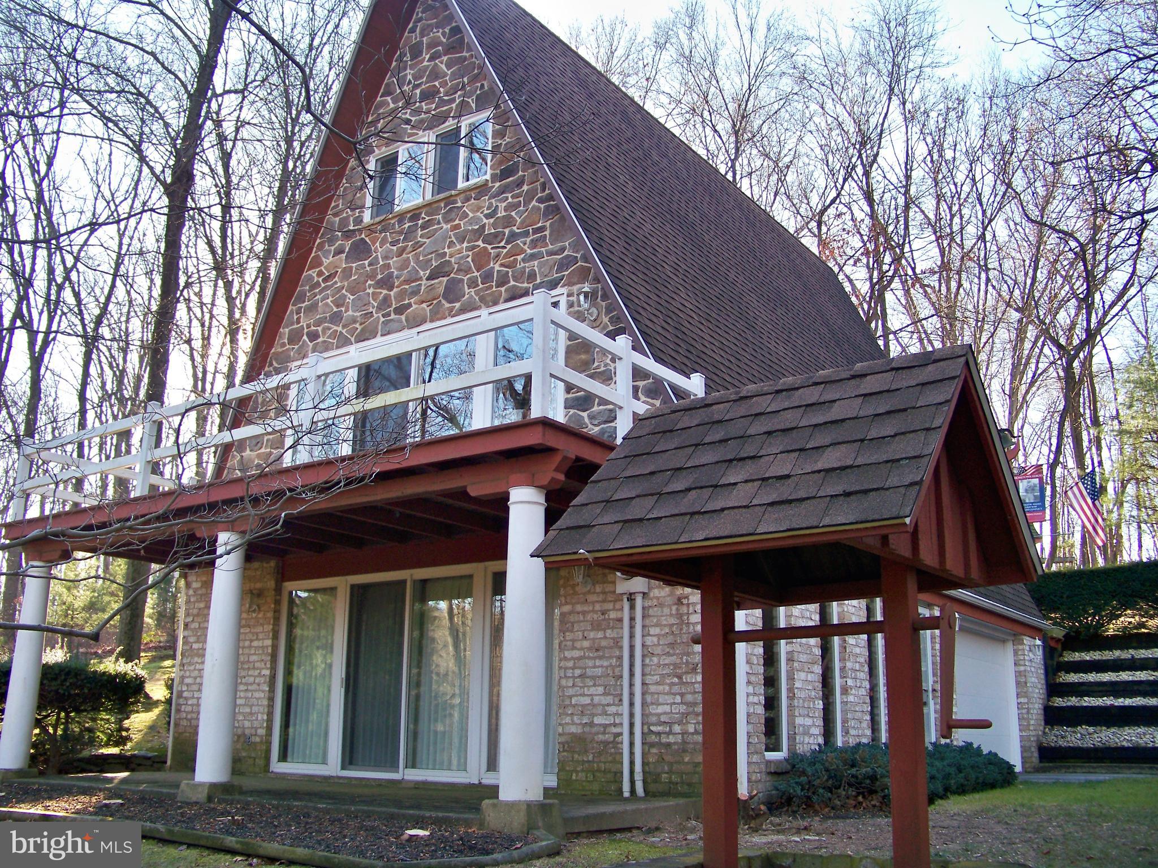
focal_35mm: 33
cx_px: 579
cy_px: 434
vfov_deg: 42.9
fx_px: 1104
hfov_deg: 55.4
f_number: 2.8
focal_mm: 5.85
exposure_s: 1/125
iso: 125
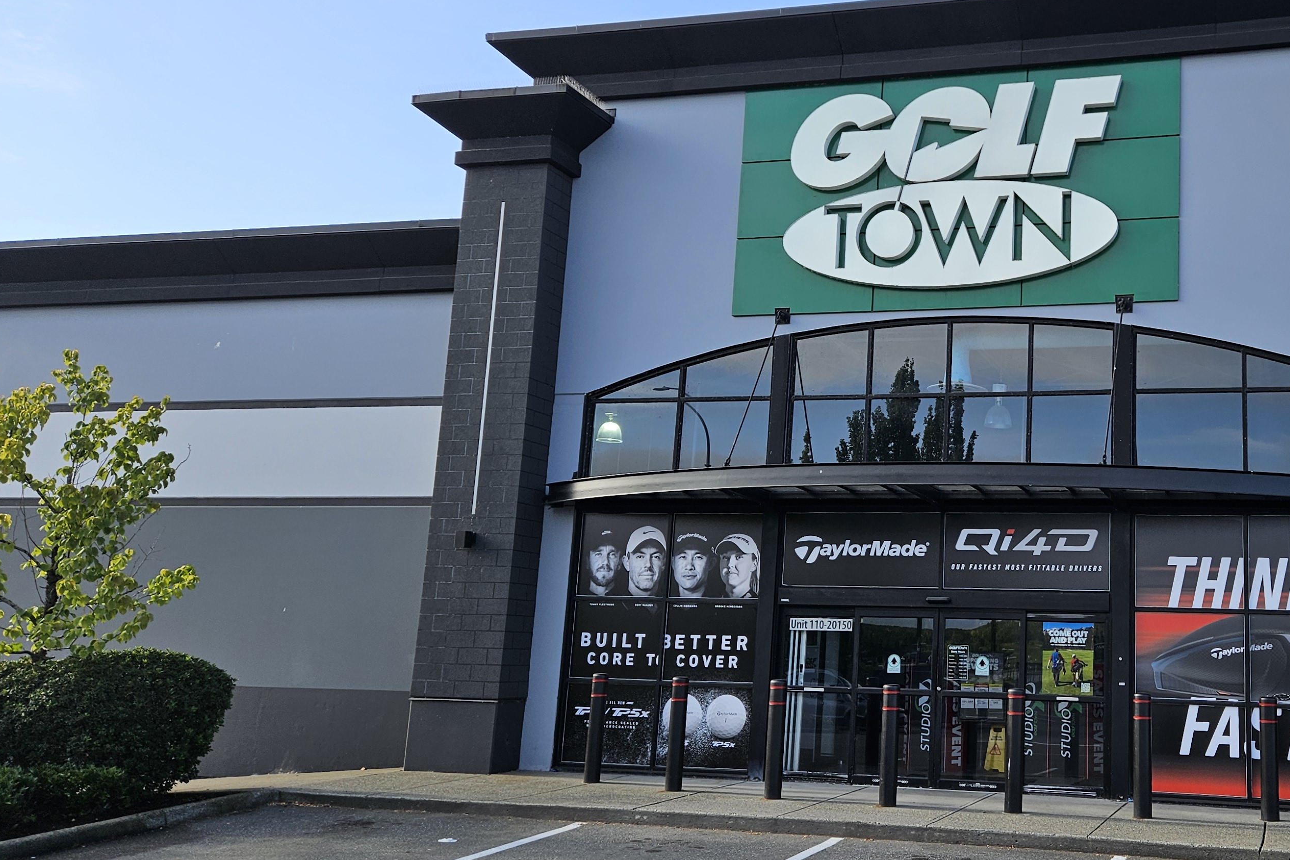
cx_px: 986
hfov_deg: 48.5
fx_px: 1362
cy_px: 386
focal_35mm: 38
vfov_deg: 35.0
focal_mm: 5.4
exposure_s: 1/866
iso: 25
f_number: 1.8
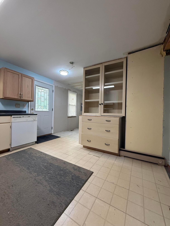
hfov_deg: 85.7
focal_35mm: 14
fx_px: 92
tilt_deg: +0.0
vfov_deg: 102.1
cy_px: 113
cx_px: 85
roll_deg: -2.3
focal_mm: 2.22
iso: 250
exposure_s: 1/120
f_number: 2.2
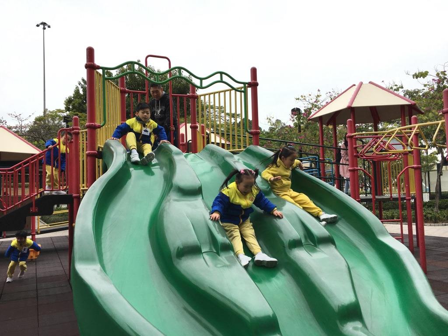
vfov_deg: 48.2
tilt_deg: +2.8
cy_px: 168
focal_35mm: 29
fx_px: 375
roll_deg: +2.1
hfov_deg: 61.7
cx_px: 224
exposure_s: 1/348
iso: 25
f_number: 2.2
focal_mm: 4.15
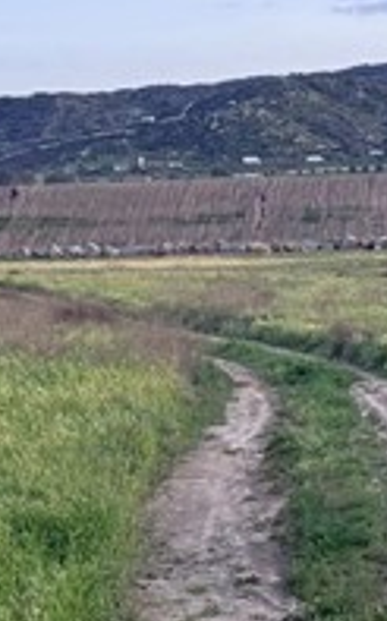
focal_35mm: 165
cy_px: 192
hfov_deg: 7.9
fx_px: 2786
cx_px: 252
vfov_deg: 12.7
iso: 100
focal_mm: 6.76
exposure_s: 1/101
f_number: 1.78
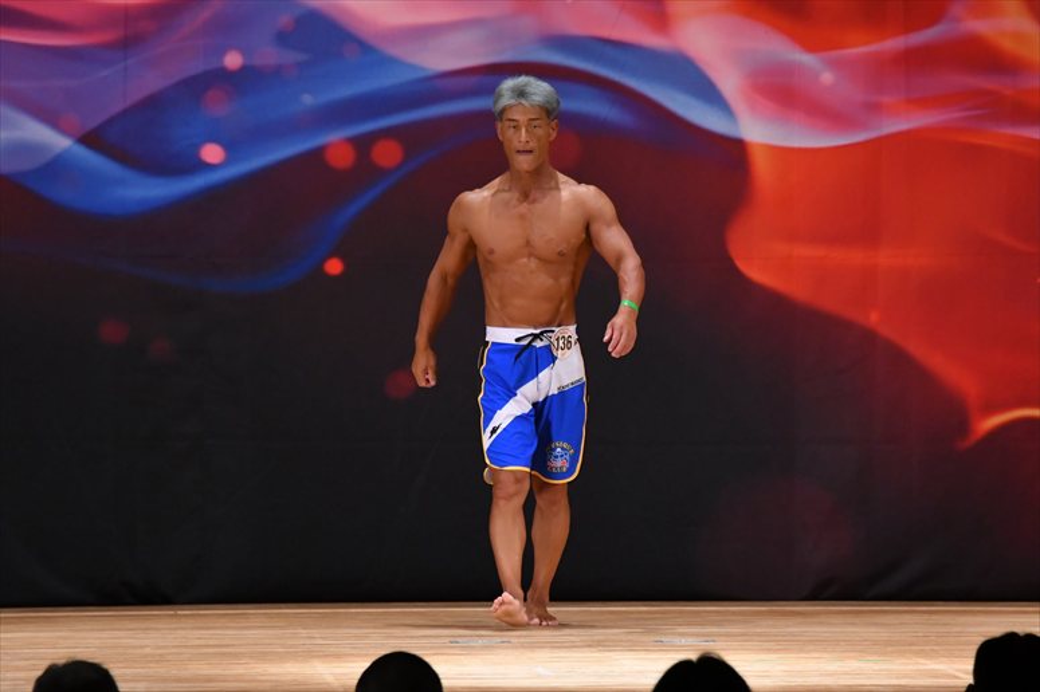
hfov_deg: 7.6
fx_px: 7796
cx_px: 520
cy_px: 346
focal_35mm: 270
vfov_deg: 5.1
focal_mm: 180
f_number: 5.6
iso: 3200
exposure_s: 1/400
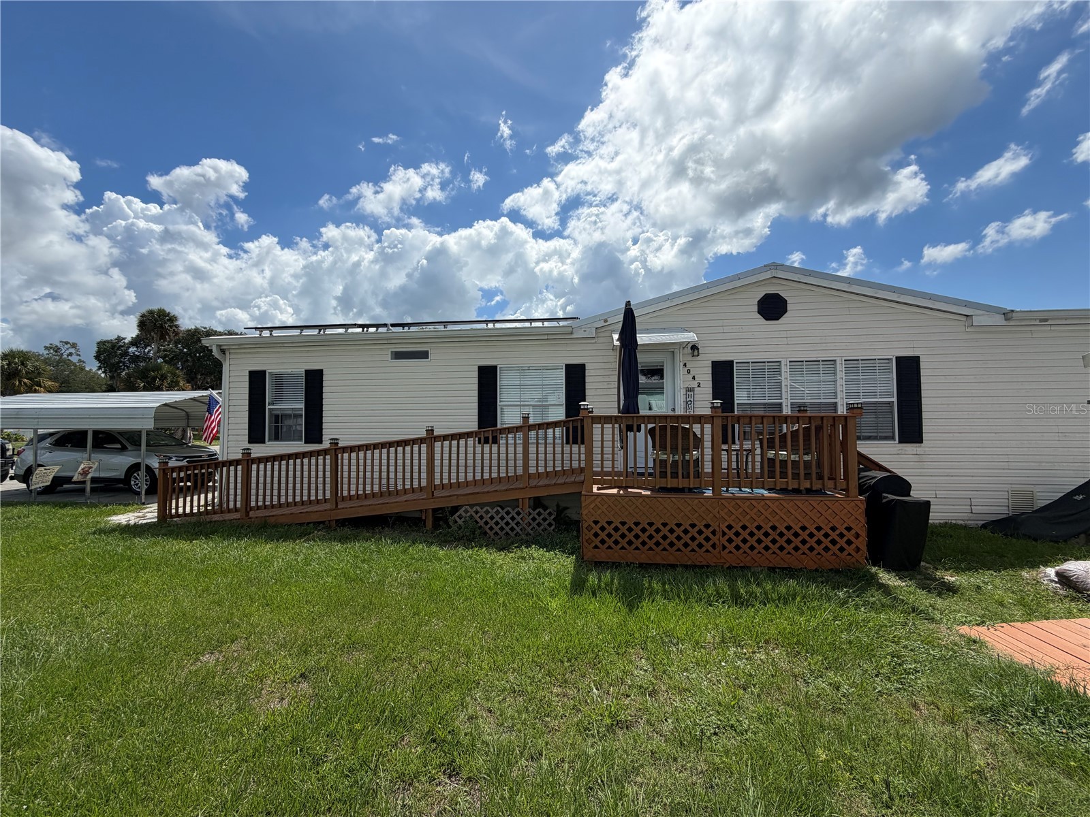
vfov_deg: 85.7
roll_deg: +0.5
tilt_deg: +1.6
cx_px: 545
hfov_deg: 102.1
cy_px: 408
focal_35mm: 14
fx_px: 441
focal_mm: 2.22
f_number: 2.2
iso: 25
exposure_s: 1/1497
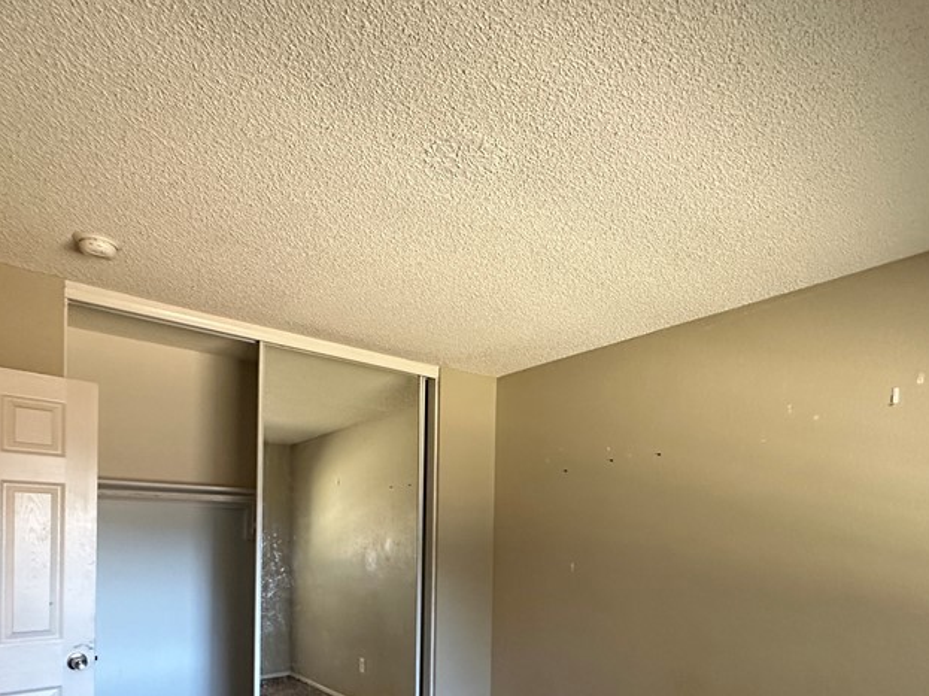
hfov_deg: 73.8
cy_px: 541
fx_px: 617
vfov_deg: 55.4
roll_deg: -1.1
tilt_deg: -0.3
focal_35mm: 23
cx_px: 497
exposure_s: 1/60
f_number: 2.2
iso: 500
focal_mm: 2.22
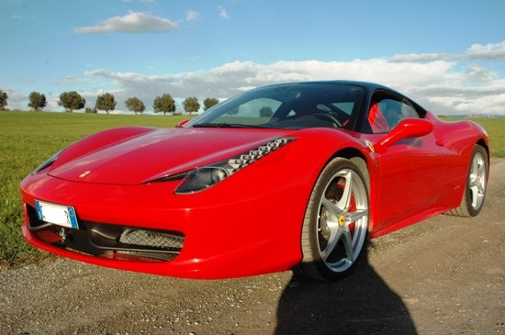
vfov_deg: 41.6
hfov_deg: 59.6
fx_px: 441
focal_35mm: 32
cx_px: 252
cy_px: 168
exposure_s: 1/500
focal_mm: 21
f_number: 11
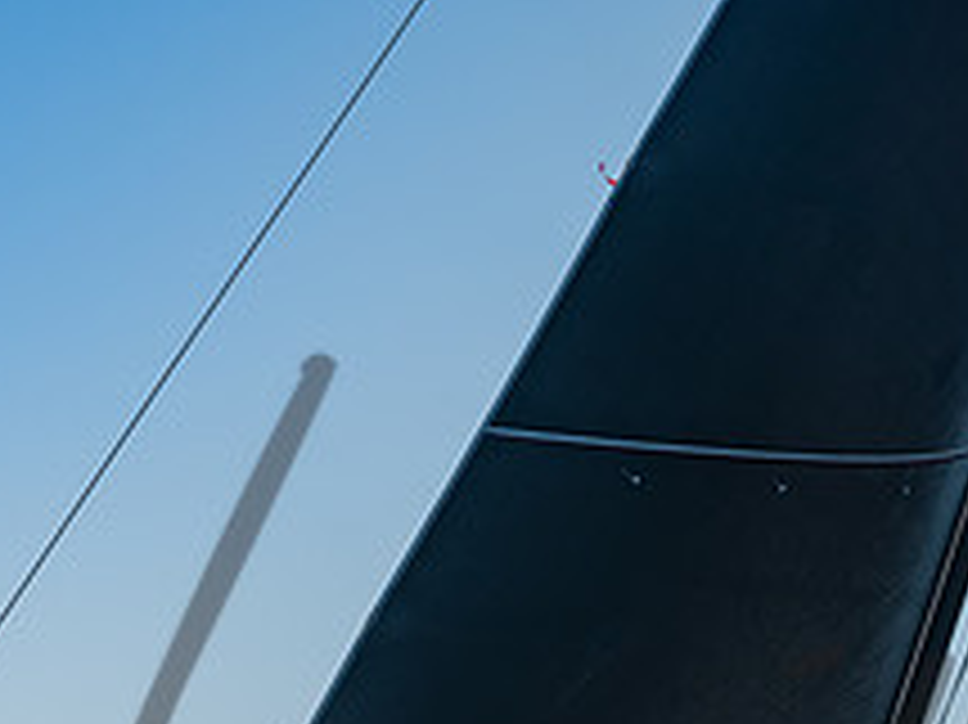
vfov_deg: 6.5
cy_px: 969
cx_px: 411
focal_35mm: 227
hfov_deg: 8.7
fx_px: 6344
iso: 160
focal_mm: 75
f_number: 6.3
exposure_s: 1/500
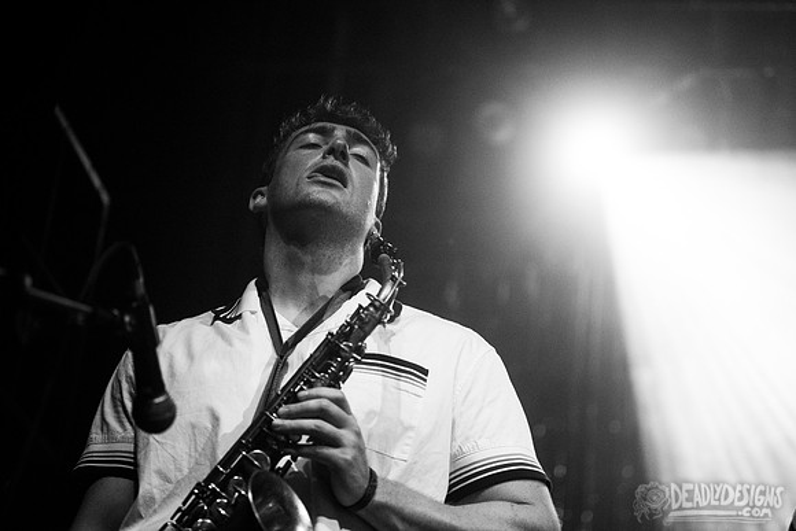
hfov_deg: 25.4
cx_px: 398
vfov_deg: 17.1
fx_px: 1769
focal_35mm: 80
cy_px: 266
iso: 2500
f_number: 3.2
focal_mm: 80
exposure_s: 1/200
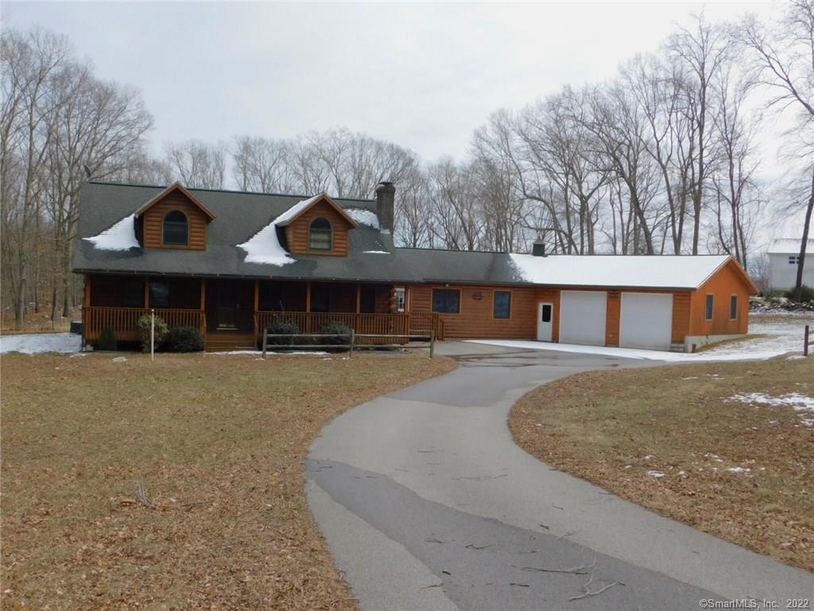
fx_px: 847
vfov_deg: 39.7
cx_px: 407
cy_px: 306
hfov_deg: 51.4
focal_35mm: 36
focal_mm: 6.3
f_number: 3.5
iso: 125
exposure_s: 1/1250
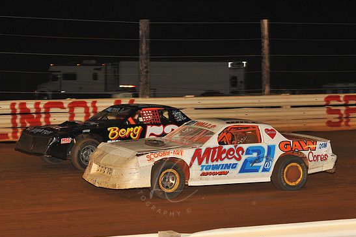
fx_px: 1048
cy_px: 117
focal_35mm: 106
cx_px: 173
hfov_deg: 19.3
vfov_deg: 12.9
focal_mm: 100
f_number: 6.3
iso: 1250
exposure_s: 1/320
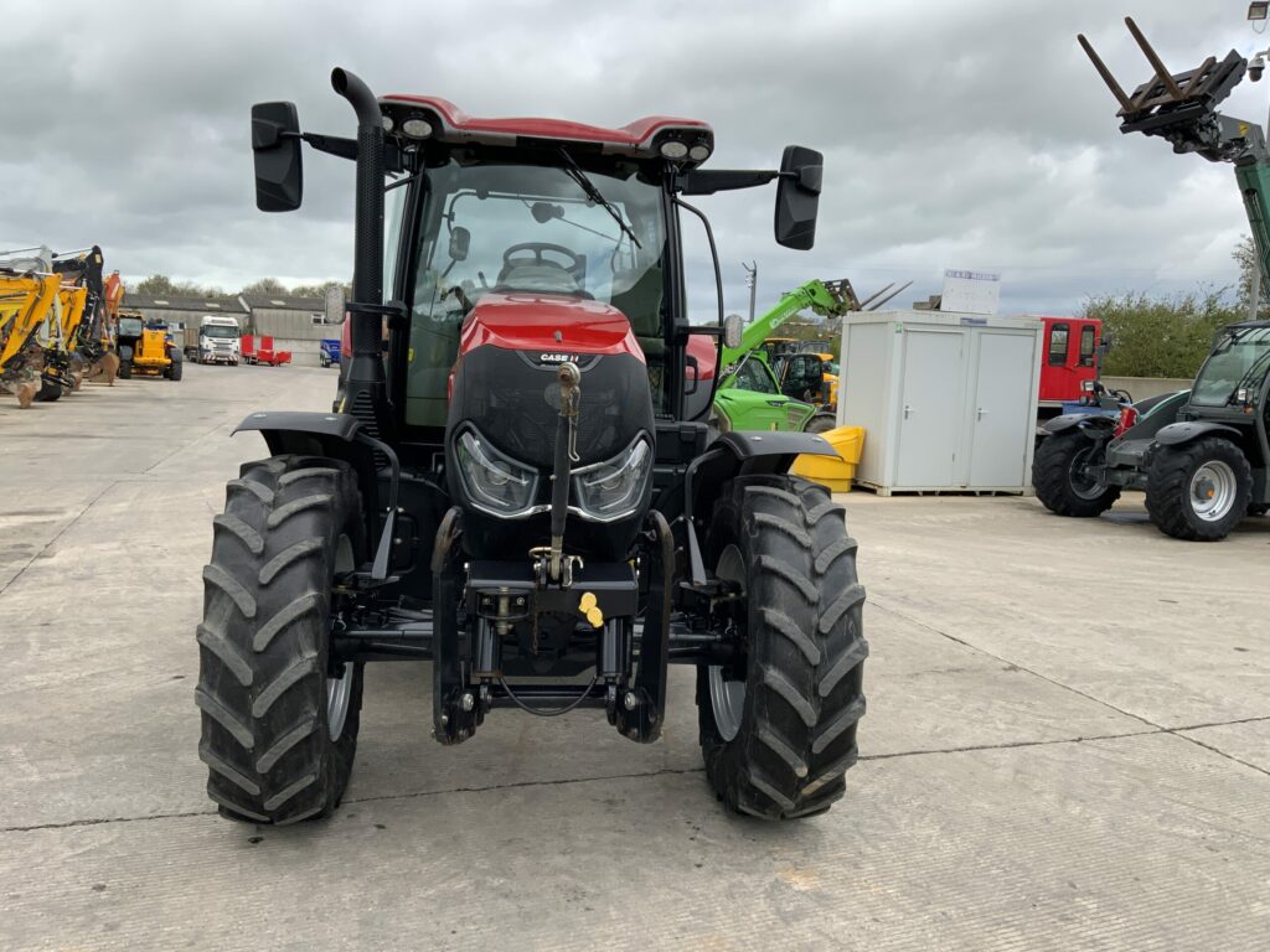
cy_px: 476
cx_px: 635
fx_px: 1064
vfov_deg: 48.2
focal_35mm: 29
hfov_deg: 61.7
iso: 16
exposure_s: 1/829
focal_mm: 3
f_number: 1.8
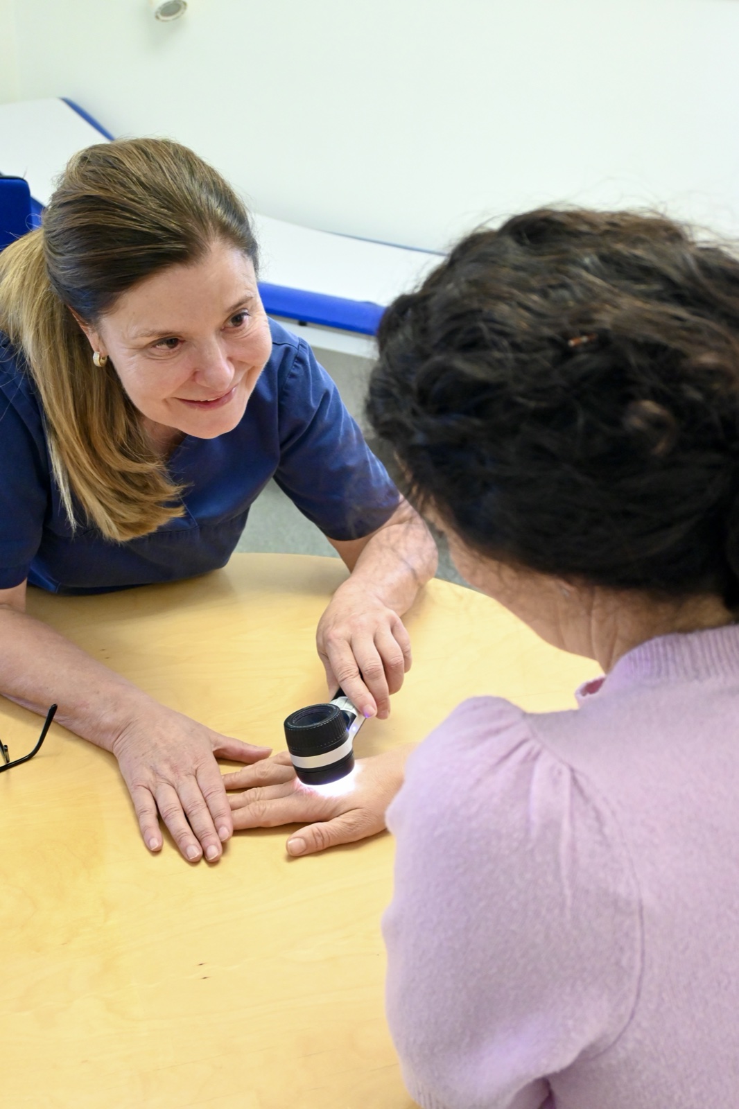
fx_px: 1132
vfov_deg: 52.2
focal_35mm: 37
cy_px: 554
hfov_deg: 36.2
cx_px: 370
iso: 3200
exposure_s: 1/80
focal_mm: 24.5
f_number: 4.2
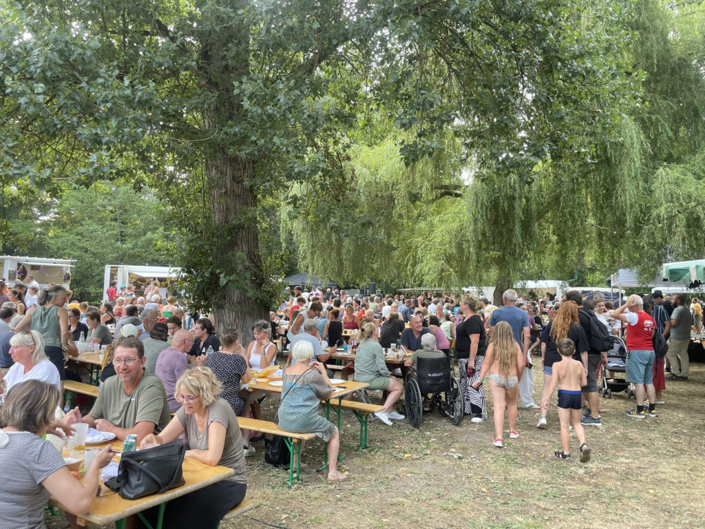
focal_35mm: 26
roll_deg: -0.8
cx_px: 352
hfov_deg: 67.3
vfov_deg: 53.1
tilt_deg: +4.2
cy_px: 264
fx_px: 530
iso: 80
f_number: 1.6
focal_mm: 4.2
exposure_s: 1/121
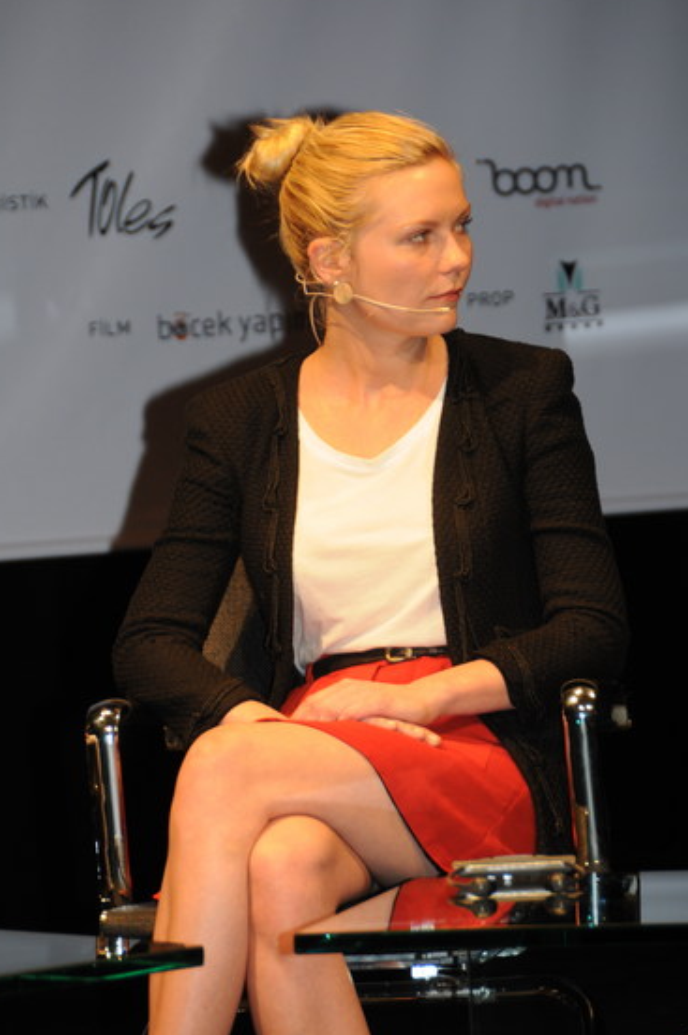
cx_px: 350
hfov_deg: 4.2
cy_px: 474
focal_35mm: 326
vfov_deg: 6.3
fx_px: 9362
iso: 400
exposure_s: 1/60
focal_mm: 200
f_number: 5.6
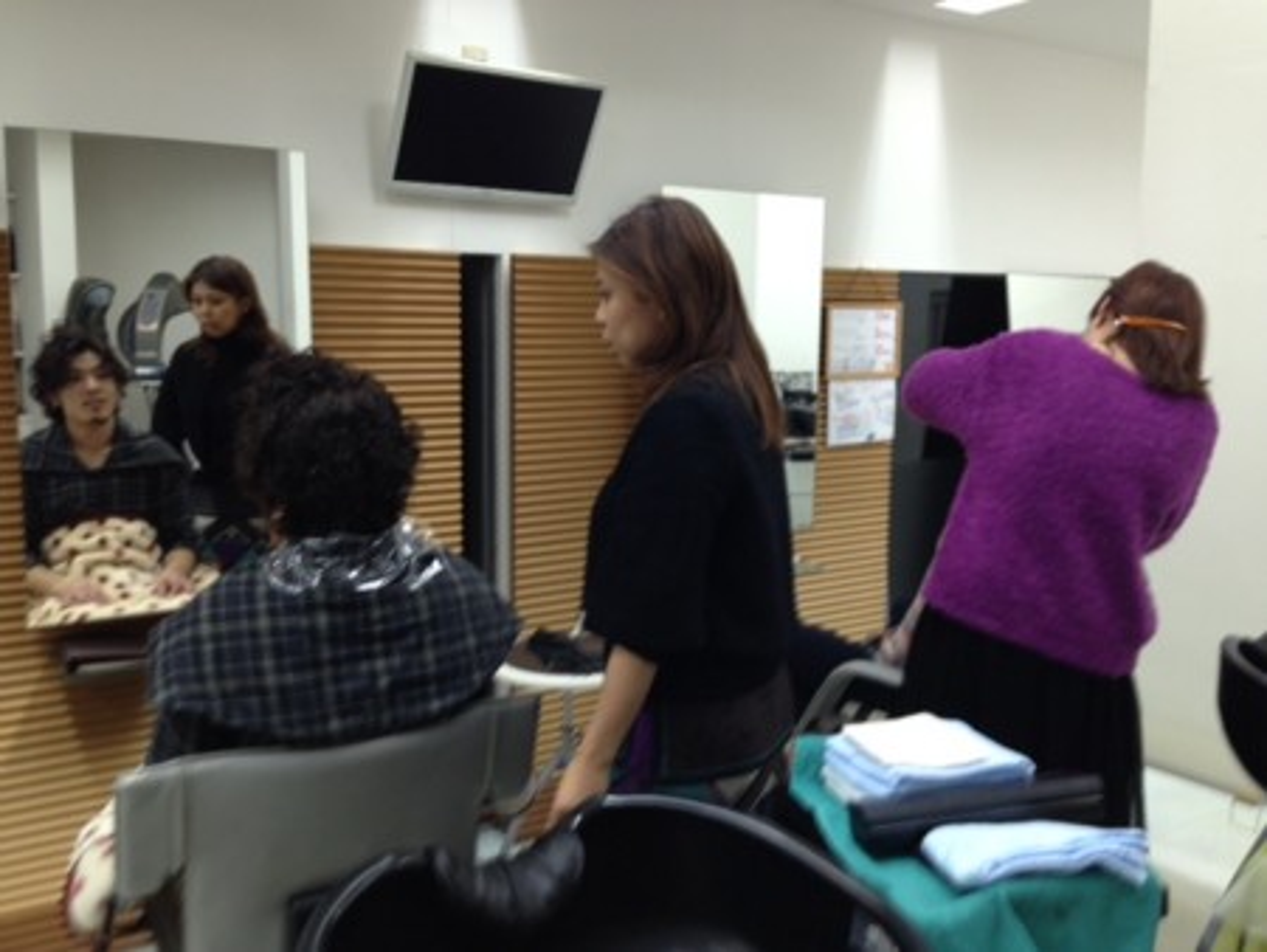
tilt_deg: -9.8
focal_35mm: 33
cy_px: 476
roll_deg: -2.5
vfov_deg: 43.0
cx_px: 634
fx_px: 1208
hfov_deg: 55.3
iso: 64
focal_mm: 4.12
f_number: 2.4
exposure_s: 1/20
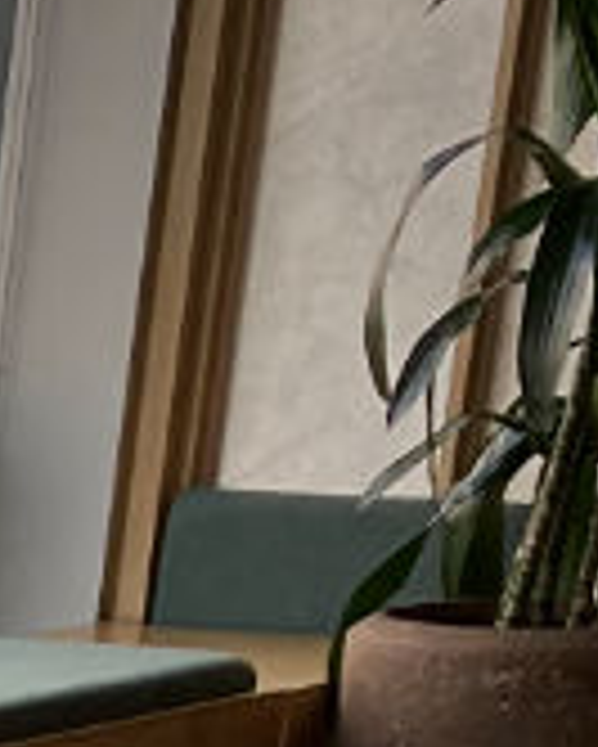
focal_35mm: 231
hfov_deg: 5.8
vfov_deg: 7.2
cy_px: 2394
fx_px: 5106
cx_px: -1677
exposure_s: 1/121
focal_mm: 4
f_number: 1.8
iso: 50
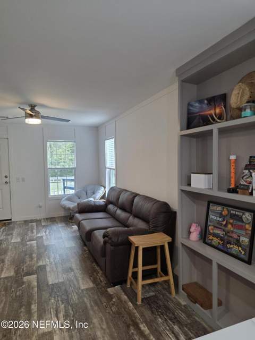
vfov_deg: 73.9
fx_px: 226
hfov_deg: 58.9
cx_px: 128
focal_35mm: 23
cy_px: 170
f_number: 1.7
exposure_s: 1/120
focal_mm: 6.3
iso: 250
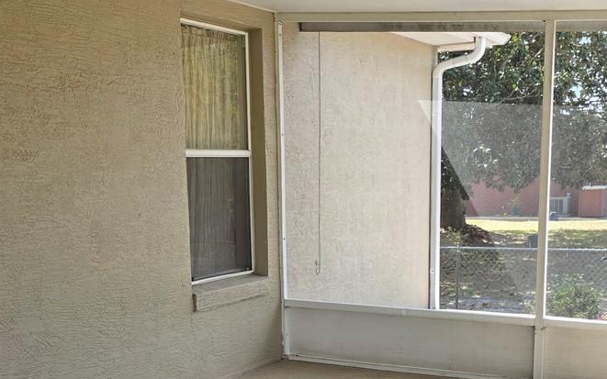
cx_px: 301
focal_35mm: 59
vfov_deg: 21.4
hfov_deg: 34.5
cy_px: 362
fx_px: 976
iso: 16
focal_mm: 6.3
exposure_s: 1/180
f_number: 1.7
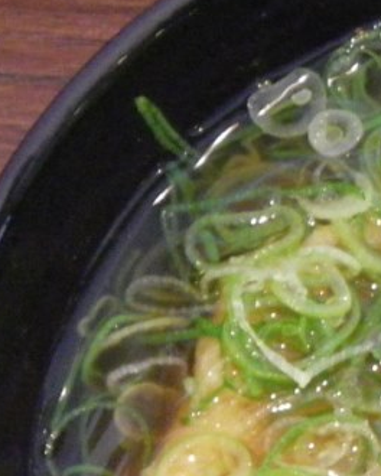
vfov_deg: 17.5
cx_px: 605
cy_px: 524
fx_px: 1494
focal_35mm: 106
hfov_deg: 13.5
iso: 320
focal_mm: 6.2
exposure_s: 1/60
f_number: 3.8
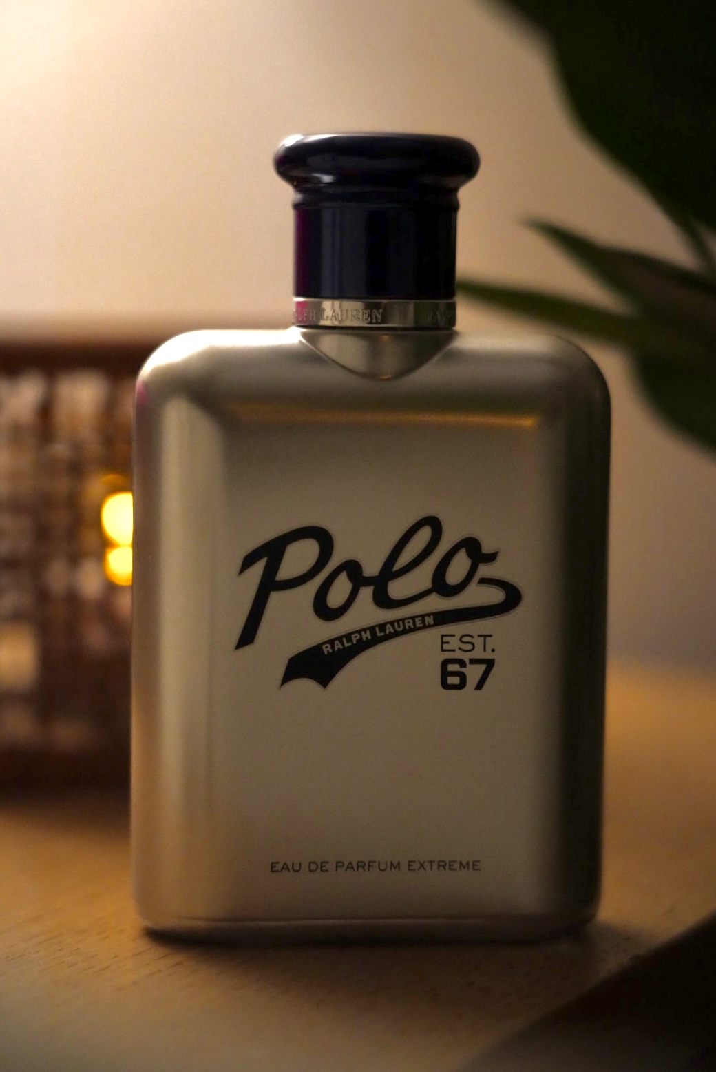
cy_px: 536
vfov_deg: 23.6
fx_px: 2561
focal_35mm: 86
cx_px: 358
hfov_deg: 15.9
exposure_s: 1/400
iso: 6400
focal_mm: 86
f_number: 4
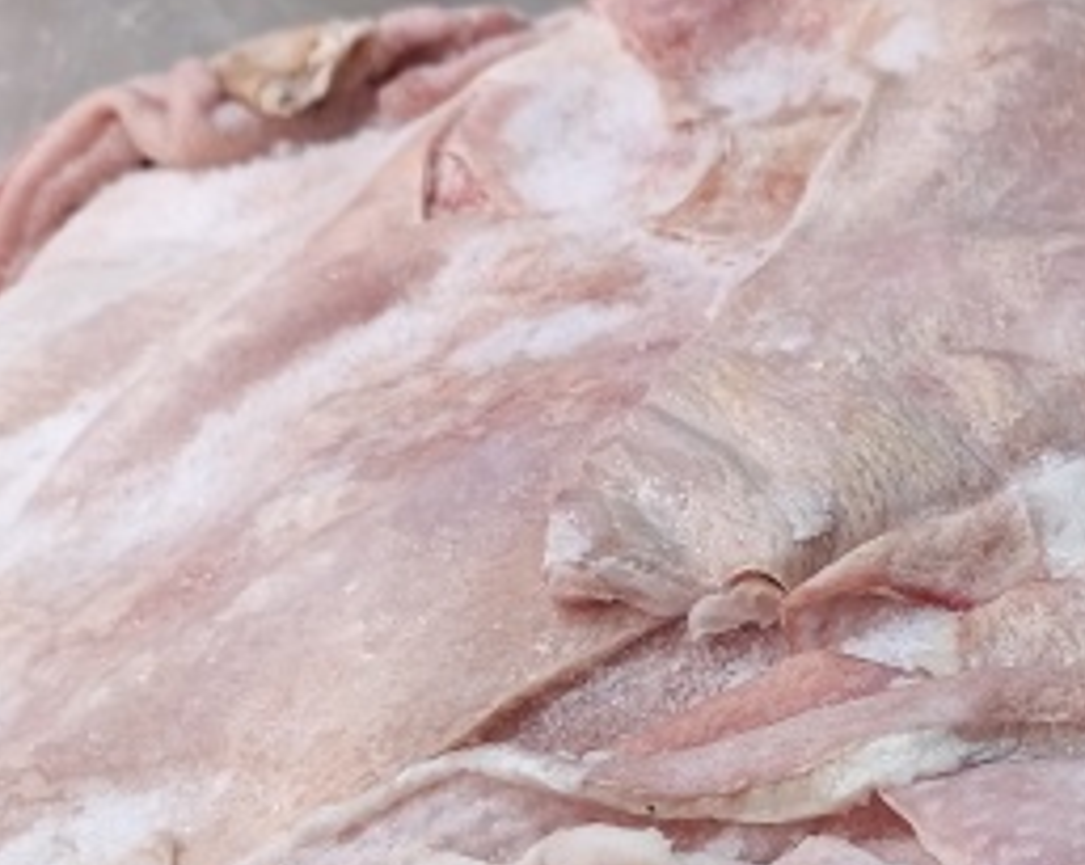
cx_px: 912
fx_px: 2341
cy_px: 709
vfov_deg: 20.7
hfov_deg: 25.5
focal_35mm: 73
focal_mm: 5.56
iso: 483
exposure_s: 1/100
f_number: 1.88
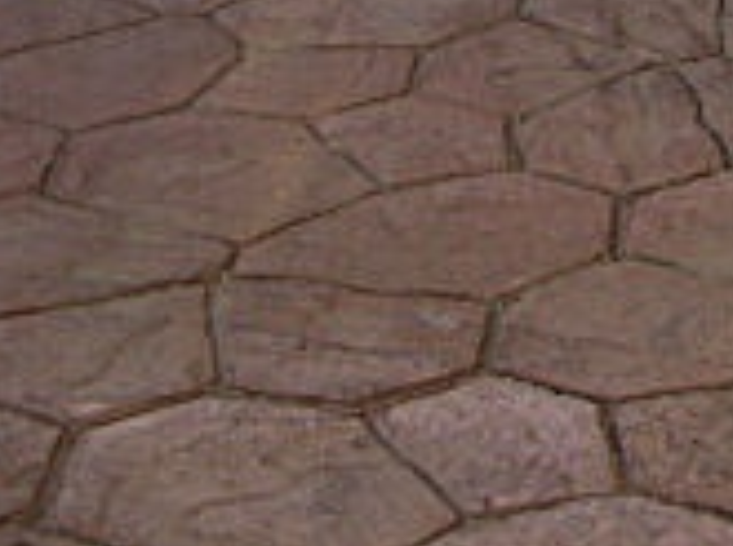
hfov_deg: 13.1
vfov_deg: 9.9
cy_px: -479
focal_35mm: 140
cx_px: 1195
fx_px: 2958
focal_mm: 6.3
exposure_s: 1/125
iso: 50
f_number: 2.8
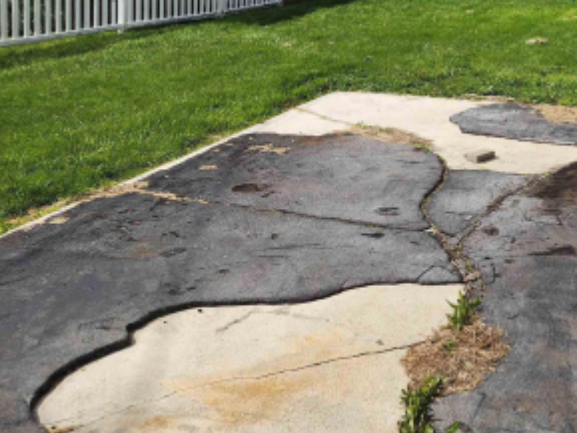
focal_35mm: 53
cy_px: 4
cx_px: 542
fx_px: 884
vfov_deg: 26.2
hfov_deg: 33.8
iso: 12
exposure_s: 1/1472
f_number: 1.8
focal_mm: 6.4
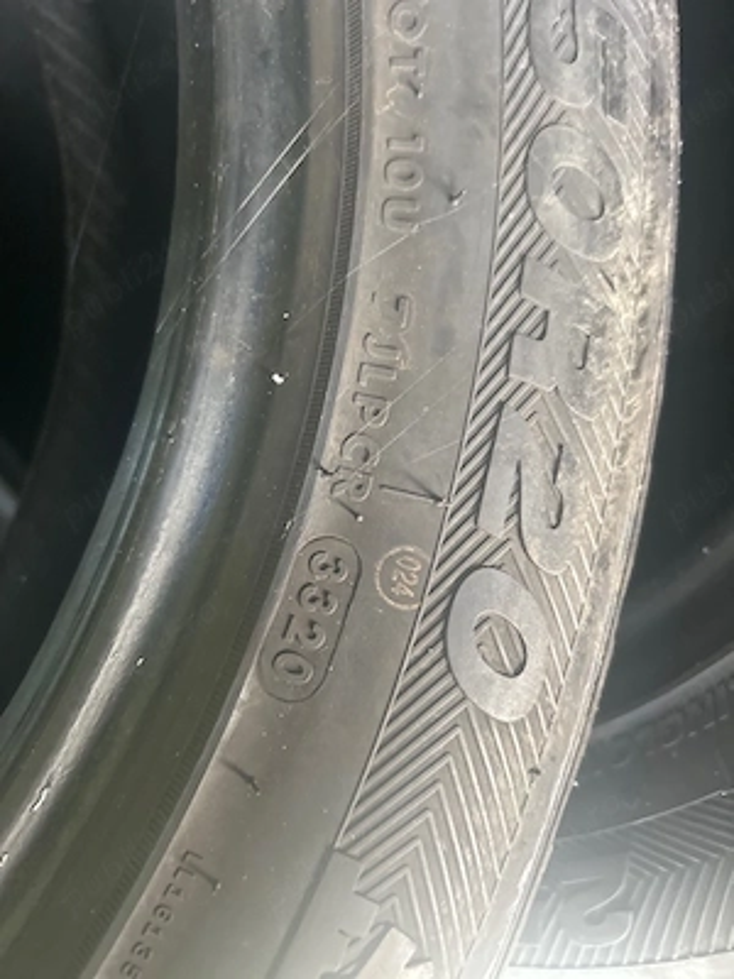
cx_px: 367
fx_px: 735
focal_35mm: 26
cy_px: 490
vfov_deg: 67.3
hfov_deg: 53.1
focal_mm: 5.7
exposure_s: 1/60
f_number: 1.5
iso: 500
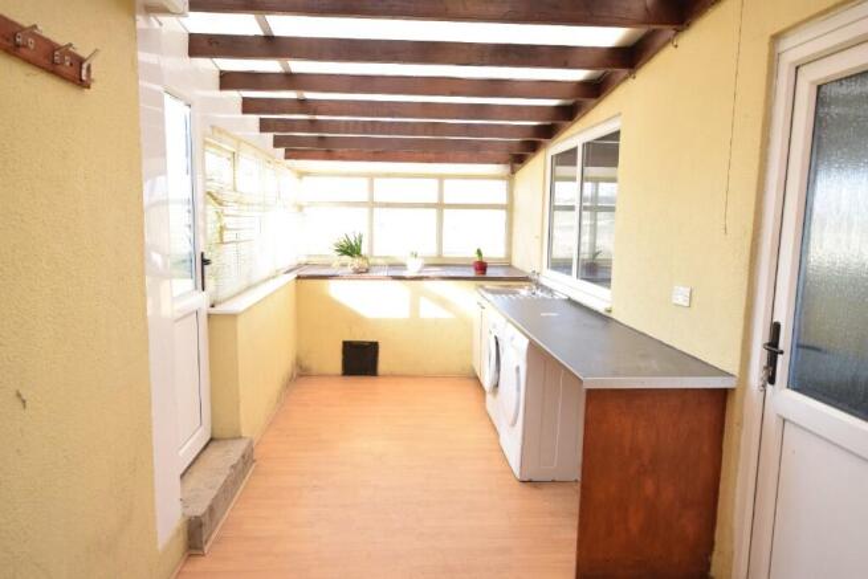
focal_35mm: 24
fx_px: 579
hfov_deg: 73.7
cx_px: 434
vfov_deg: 53.2
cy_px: 290
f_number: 6.3
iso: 800
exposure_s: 1/125
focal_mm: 16
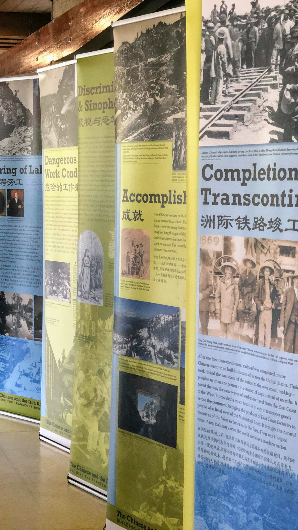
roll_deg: -0.3
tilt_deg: -4.3
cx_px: 12
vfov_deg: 27.9
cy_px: 264
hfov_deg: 15.6
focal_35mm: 76
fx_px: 1068
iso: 125
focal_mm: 6
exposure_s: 1/30
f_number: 2.4
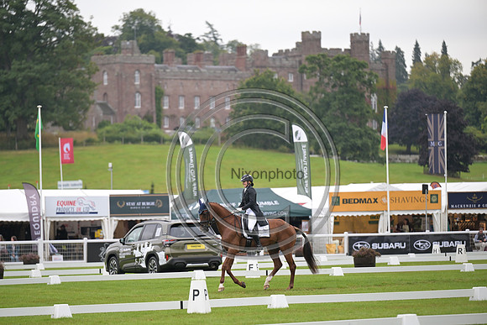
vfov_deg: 6.9
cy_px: 162
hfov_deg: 10.3
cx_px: 244
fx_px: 2706
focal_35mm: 200
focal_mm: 200
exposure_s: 1/1250
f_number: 3.2
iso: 720
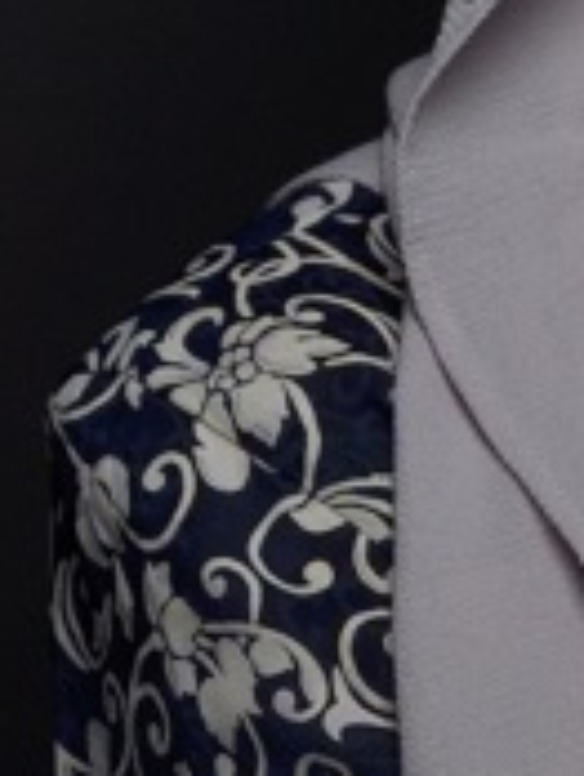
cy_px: 190
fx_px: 6238
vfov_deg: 7.1
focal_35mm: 278
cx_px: 1083
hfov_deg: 5.3
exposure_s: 1/160
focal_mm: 32
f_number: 9
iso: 100
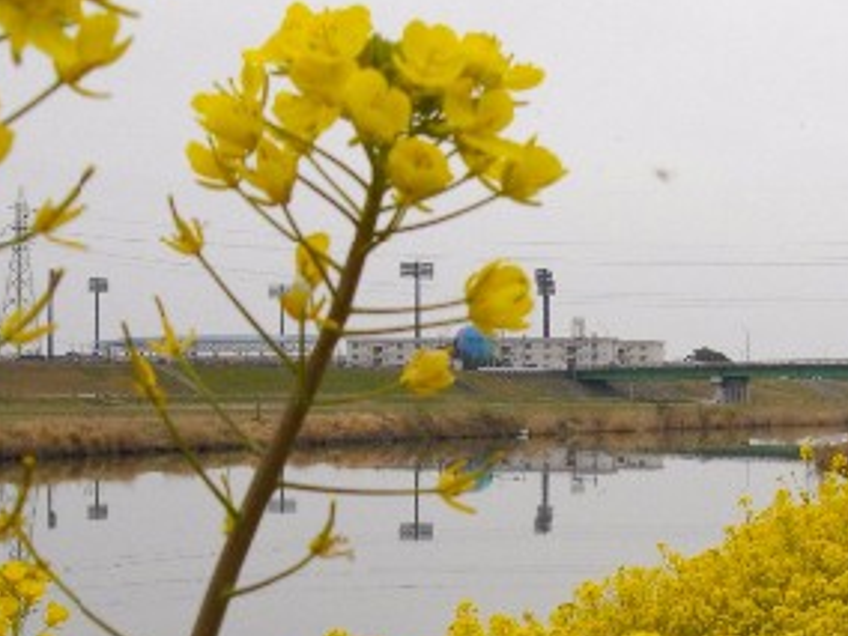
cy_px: 484
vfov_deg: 15.8
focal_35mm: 93
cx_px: 640
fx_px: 2278
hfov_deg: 20.9
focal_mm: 5.7
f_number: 8.8
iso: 100
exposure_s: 1/200
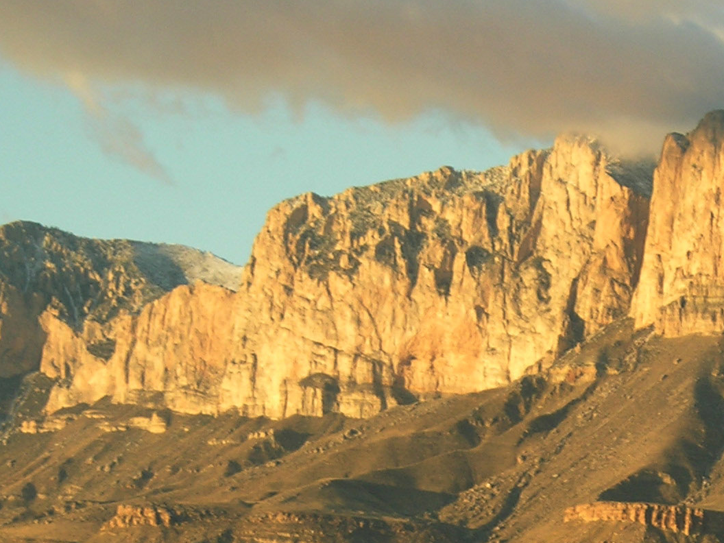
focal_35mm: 340
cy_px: 660
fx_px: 7111
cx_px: 844
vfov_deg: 4.4
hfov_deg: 5.8
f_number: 4.1
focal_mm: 27.3
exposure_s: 1/125
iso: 50
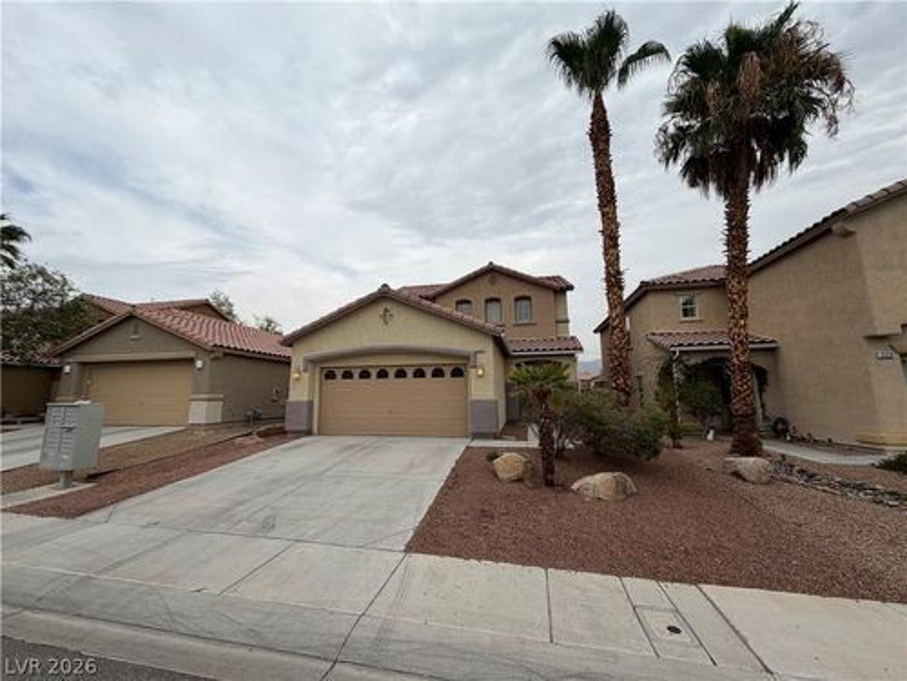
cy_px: 340
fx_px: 367
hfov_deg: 102.1
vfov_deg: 85.7
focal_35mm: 14
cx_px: 454
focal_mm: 2.22
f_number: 2.2
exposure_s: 1/841
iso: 20
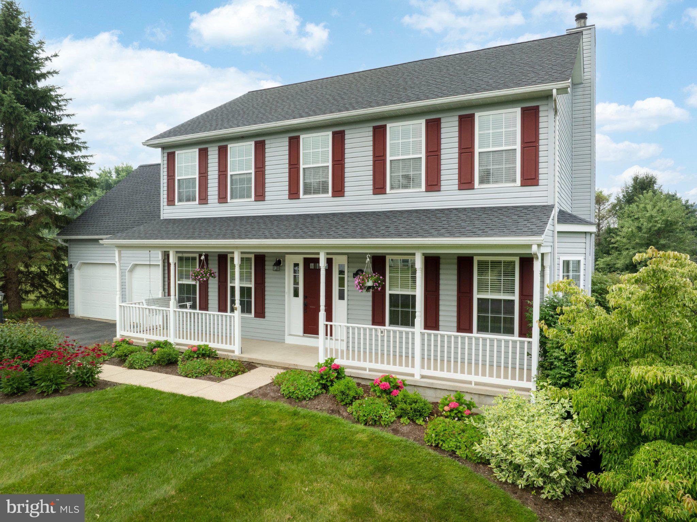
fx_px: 483
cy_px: 261
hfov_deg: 71.6
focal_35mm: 24
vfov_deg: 56.8
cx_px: 348
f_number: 7.1
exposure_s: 1/160
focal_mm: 12.29
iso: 100
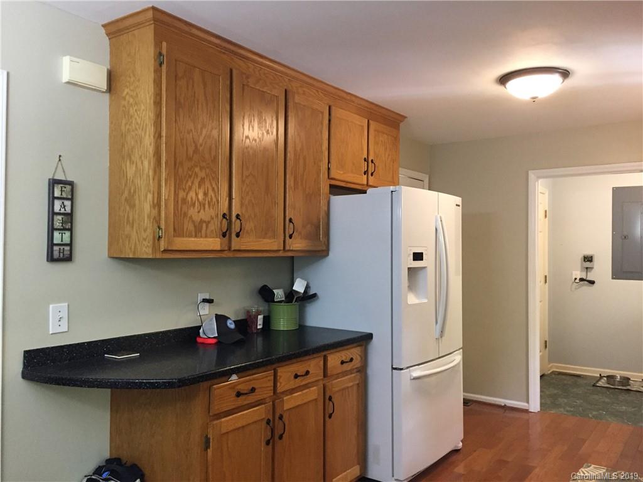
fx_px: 539
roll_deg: -0.6
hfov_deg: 61.7
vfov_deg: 48.2
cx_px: 322
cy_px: 241
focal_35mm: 29
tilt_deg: +0.1
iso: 250
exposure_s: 1/24
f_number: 2.2
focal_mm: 4.15
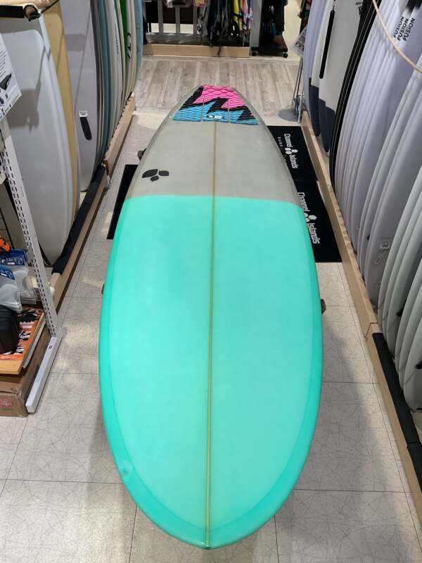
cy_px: 282
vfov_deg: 61.7
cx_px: 211
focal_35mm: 29
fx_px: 471
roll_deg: -0.5
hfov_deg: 48.2
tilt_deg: -41.6
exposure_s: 1/120
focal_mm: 3
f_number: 1.8
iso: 25
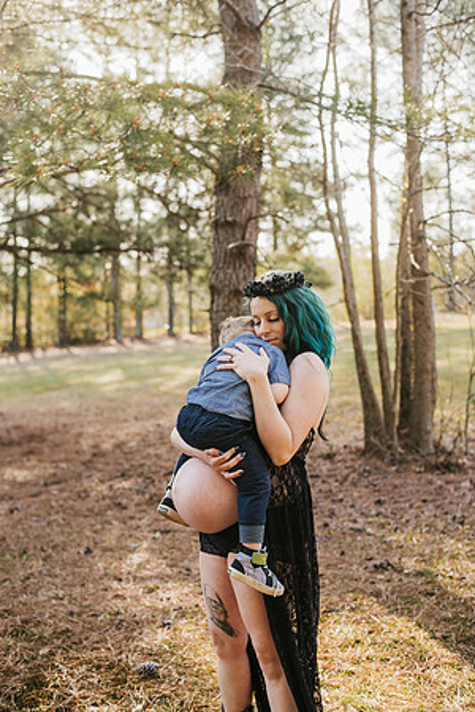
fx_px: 990
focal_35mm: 50
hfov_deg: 27.0
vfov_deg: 39.6
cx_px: 238
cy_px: 356
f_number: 2.8
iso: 100
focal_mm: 50
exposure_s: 1/200
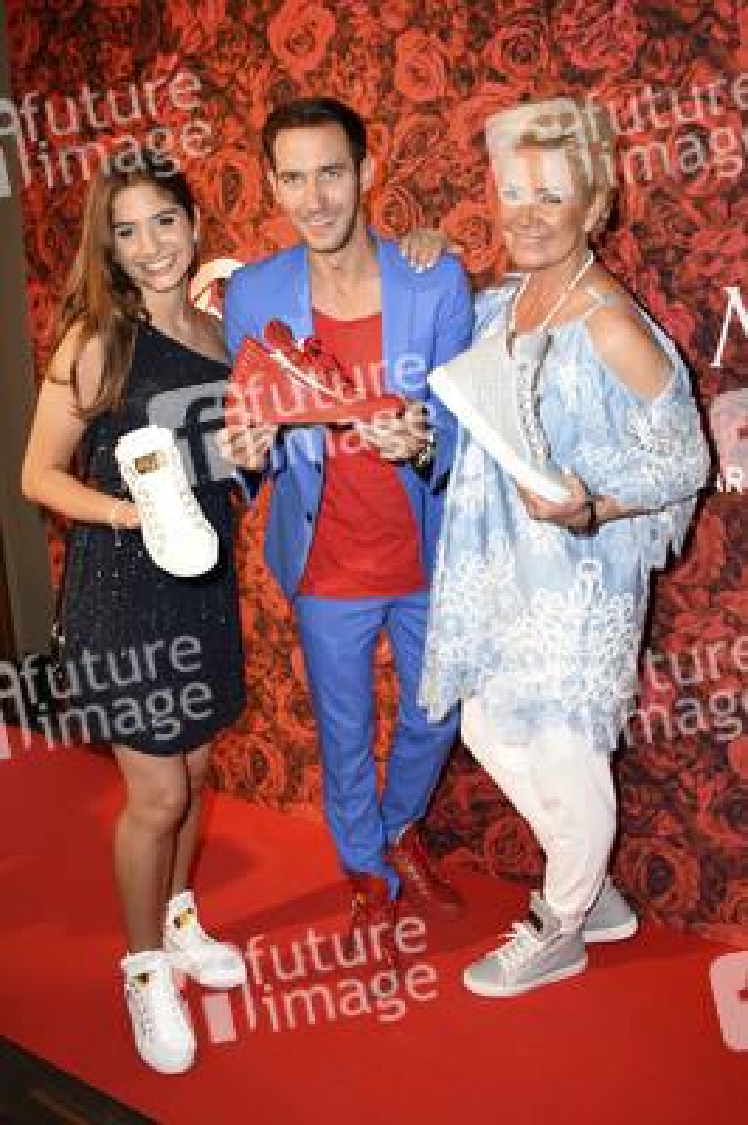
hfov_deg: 47.9
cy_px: 562
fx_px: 843
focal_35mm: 27
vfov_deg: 67.4
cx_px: 374
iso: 500
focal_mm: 18
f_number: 4.5
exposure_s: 1/160
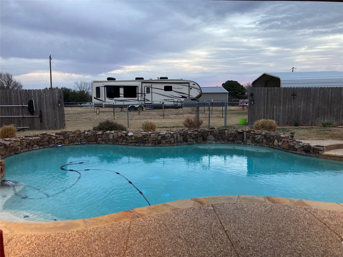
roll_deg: +1.2
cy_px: 128
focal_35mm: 28
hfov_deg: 63.4
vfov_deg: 49.7
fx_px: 277
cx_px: 172
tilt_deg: -6.2
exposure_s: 1/60
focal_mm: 3.99
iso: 160
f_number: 1.8
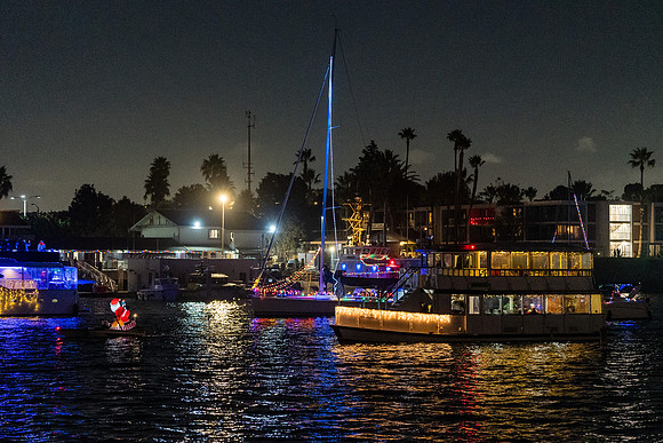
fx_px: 1750
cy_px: 222
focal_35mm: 95
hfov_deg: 21.5
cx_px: 332
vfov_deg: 14.4
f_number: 2.8
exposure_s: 1/125
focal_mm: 95
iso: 6400
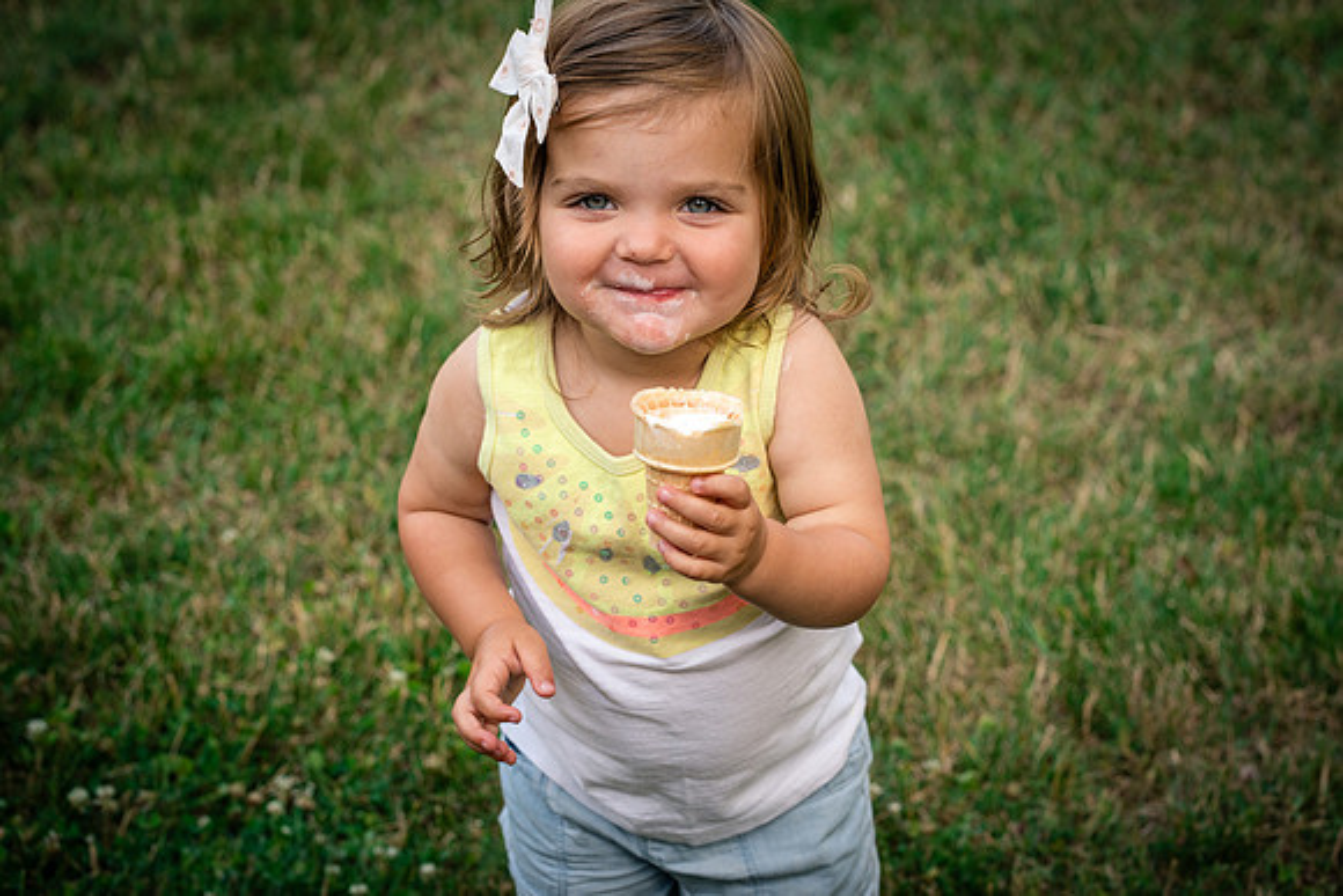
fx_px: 3172
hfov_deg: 23.9
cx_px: 672
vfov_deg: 16.1
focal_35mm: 85
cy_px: 448
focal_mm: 85
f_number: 6.3
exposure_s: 1/400
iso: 640
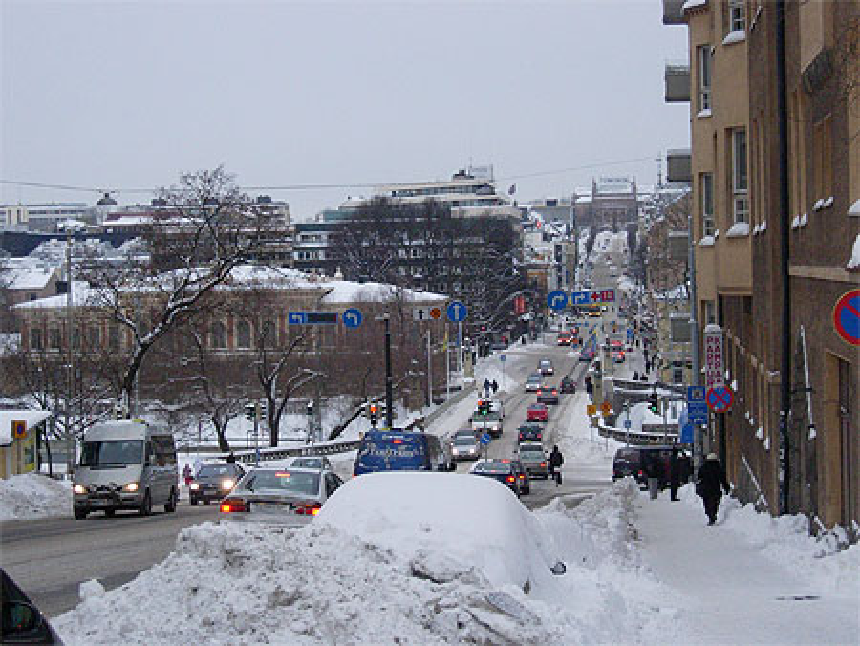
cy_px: 323
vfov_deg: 18.0
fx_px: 2038
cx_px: 430
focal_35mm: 82
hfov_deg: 23.8
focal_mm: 17
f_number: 4
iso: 400
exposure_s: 1/512
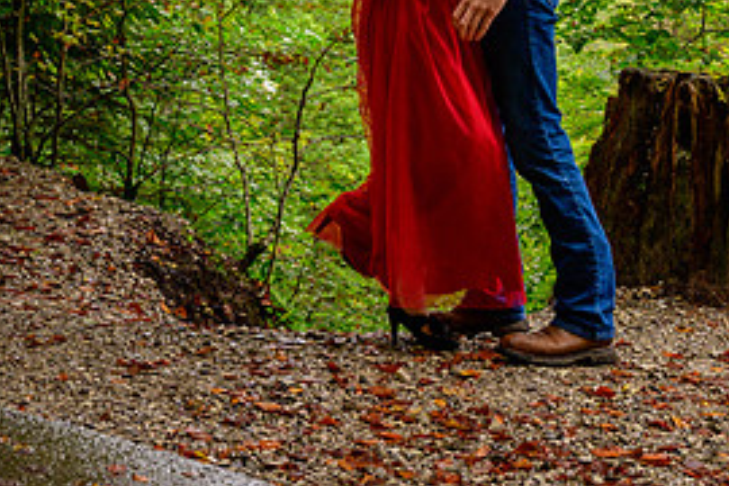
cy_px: -5
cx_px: 633
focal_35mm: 98
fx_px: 1984
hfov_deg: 20.5
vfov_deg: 13.8
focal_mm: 40
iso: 400
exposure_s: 1/160
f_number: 4.5
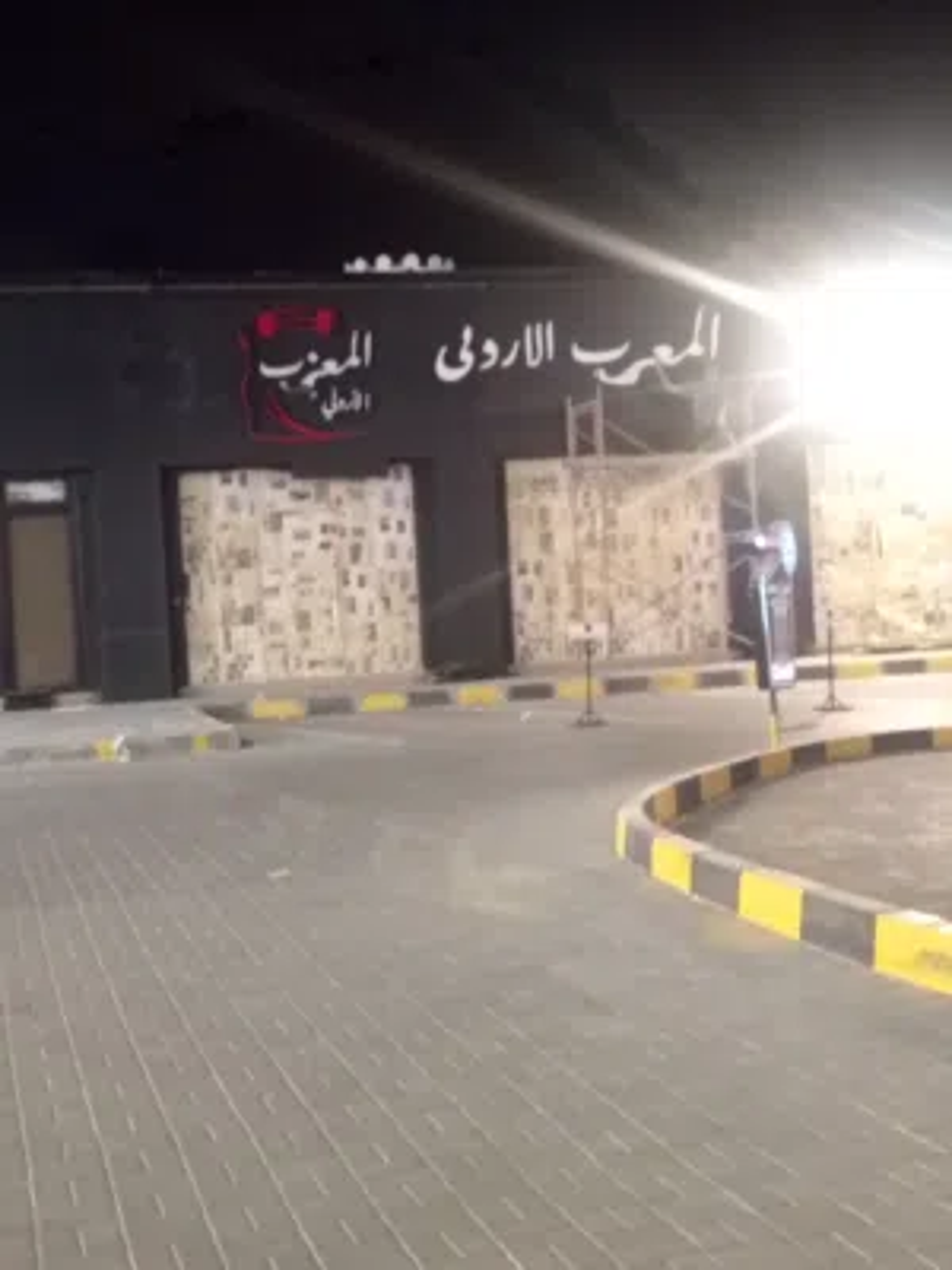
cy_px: 635
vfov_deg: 35.5
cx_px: 476
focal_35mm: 54
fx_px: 1980
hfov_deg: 27.0
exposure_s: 1/33.3
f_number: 1.9
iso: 2570
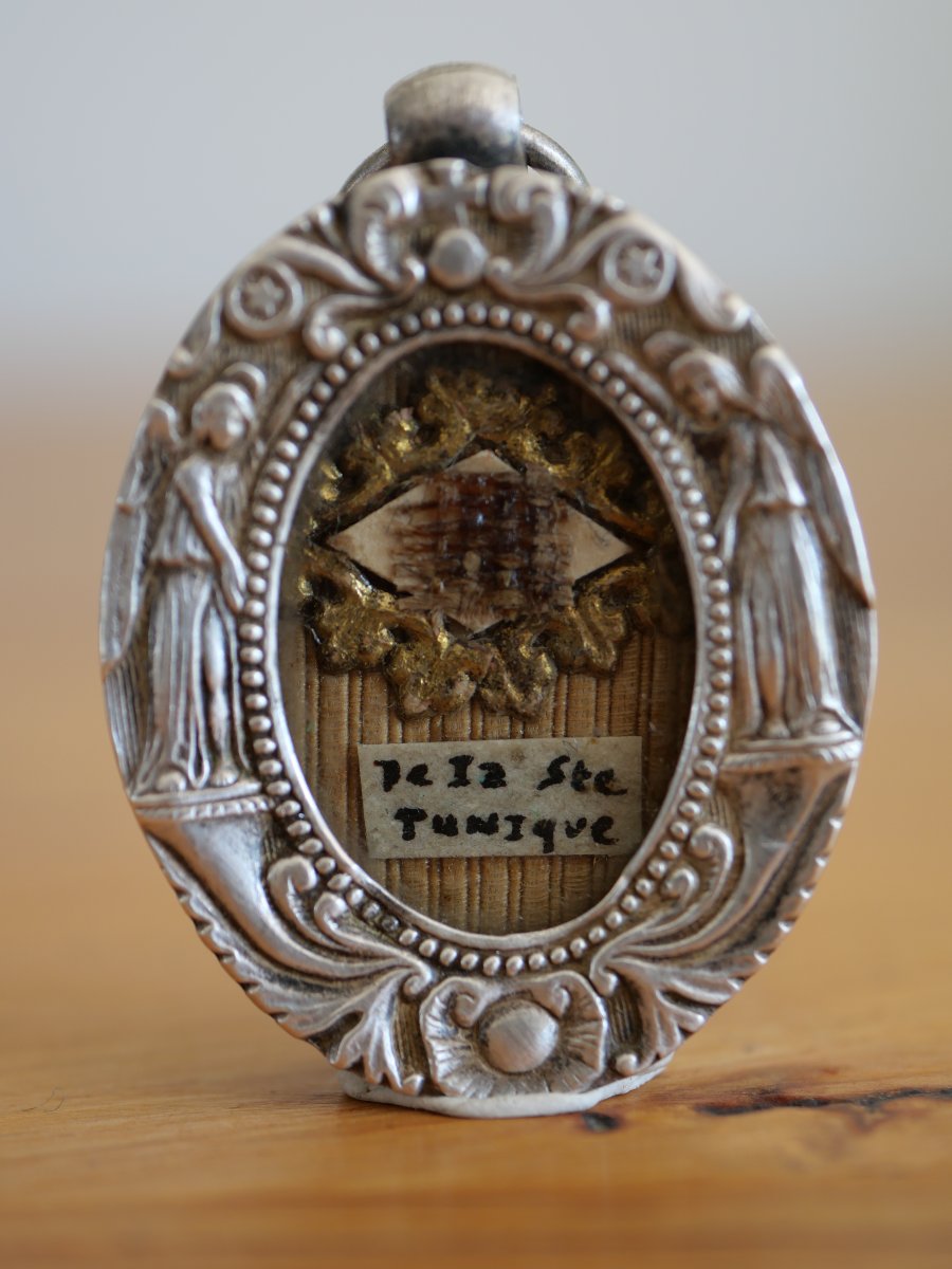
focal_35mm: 60
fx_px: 2200
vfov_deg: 32.2
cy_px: 634
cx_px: 476
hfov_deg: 24.4
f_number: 2.8
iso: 200
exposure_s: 1/60
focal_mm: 30
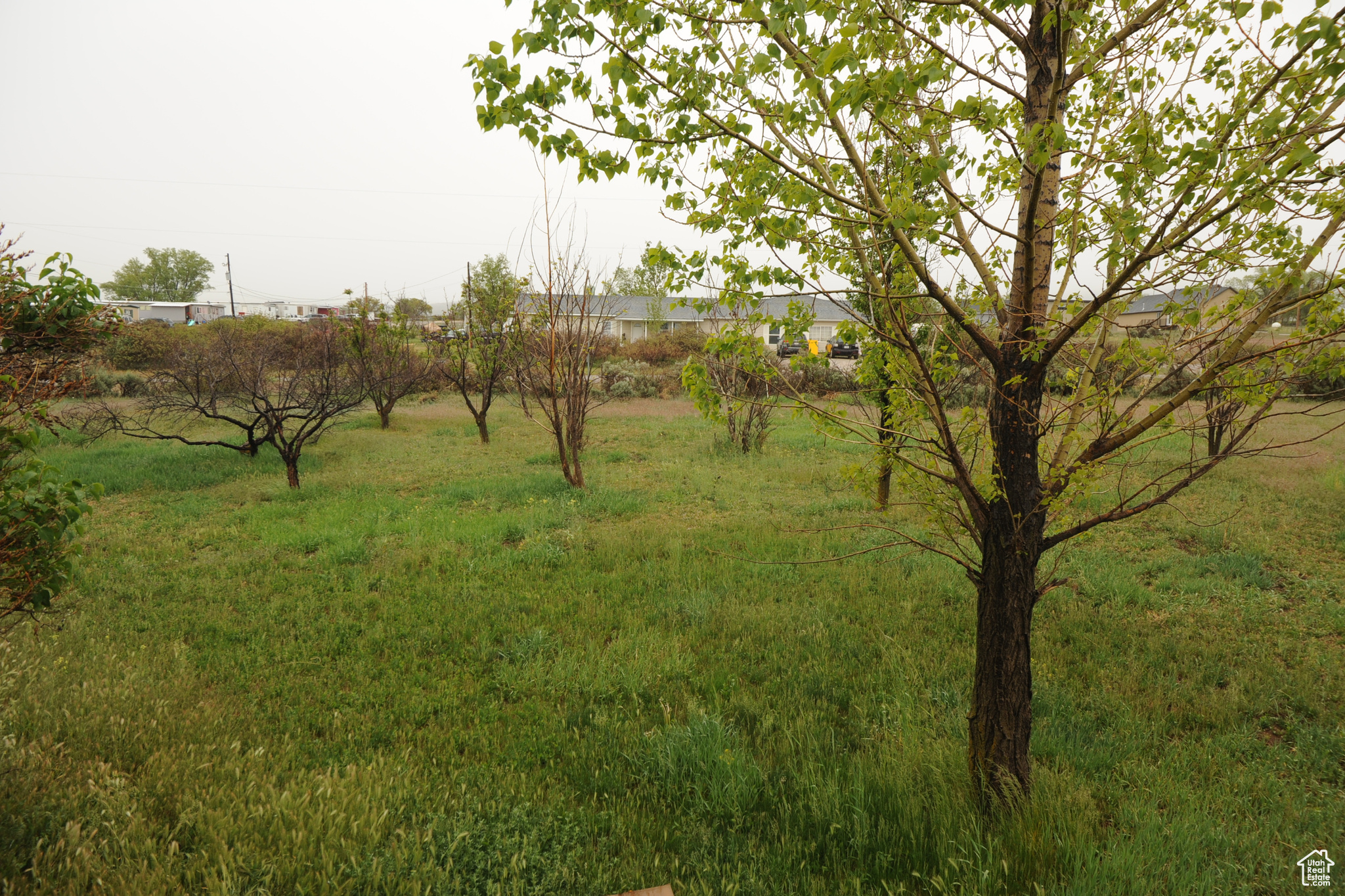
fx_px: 896
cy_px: 448
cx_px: 672
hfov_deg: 73.8
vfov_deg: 53.1
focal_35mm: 24
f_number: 9.5
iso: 280
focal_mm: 24
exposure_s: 1/125
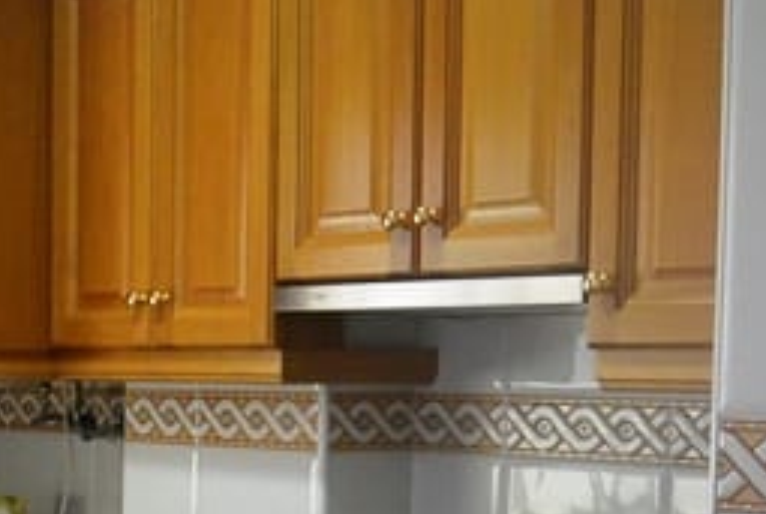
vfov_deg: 14.5
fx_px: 1940
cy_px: 652
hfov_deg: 20.0
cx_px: -306
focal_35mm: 91
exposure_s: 1/125
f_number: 3.5
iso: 400
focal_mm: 11
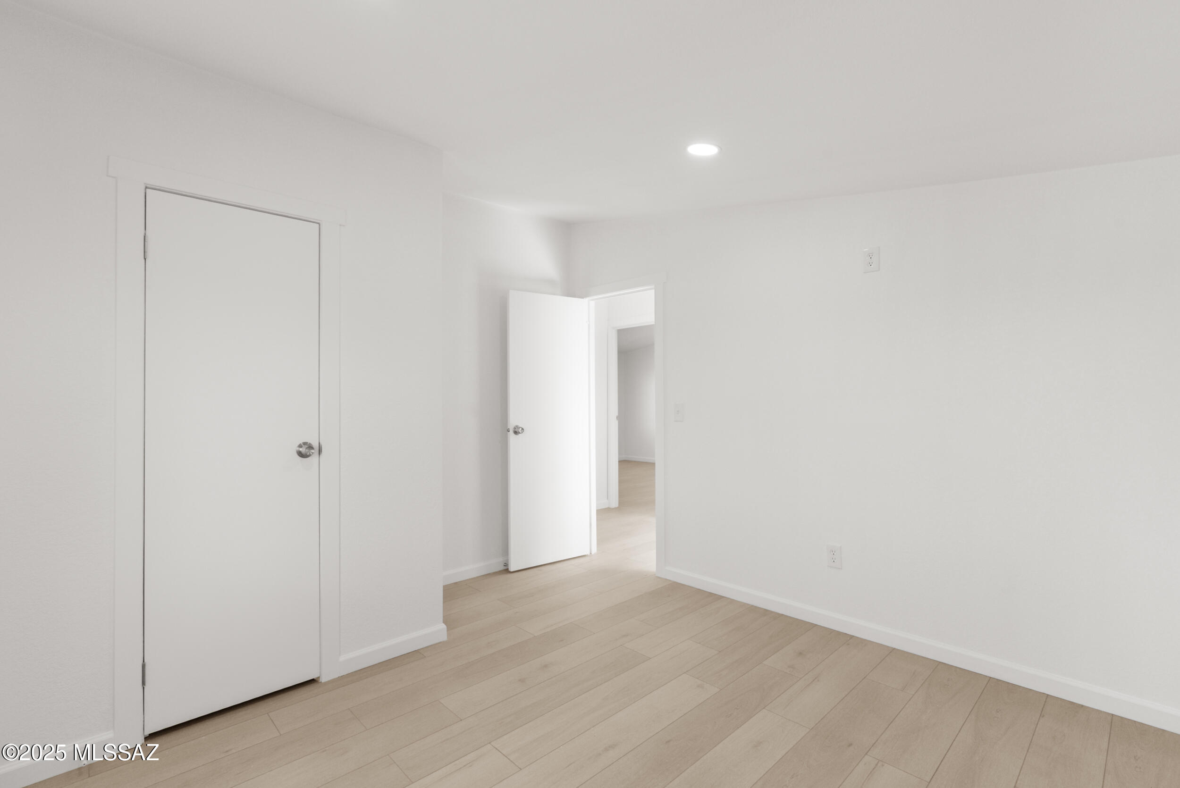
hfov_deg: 96.7
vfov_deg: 73.8
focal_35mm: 16
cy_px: 394
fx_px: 525
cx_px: 590
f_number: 8
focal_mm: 16
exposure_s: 1/15
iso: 400
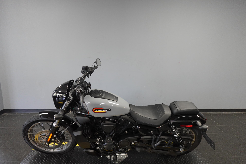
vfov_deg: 61.9
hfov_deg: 84.0
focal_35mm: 20
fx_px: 137
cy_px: 82
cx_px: 123
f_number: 2
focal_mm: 7.6
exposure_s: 1/100
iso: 800
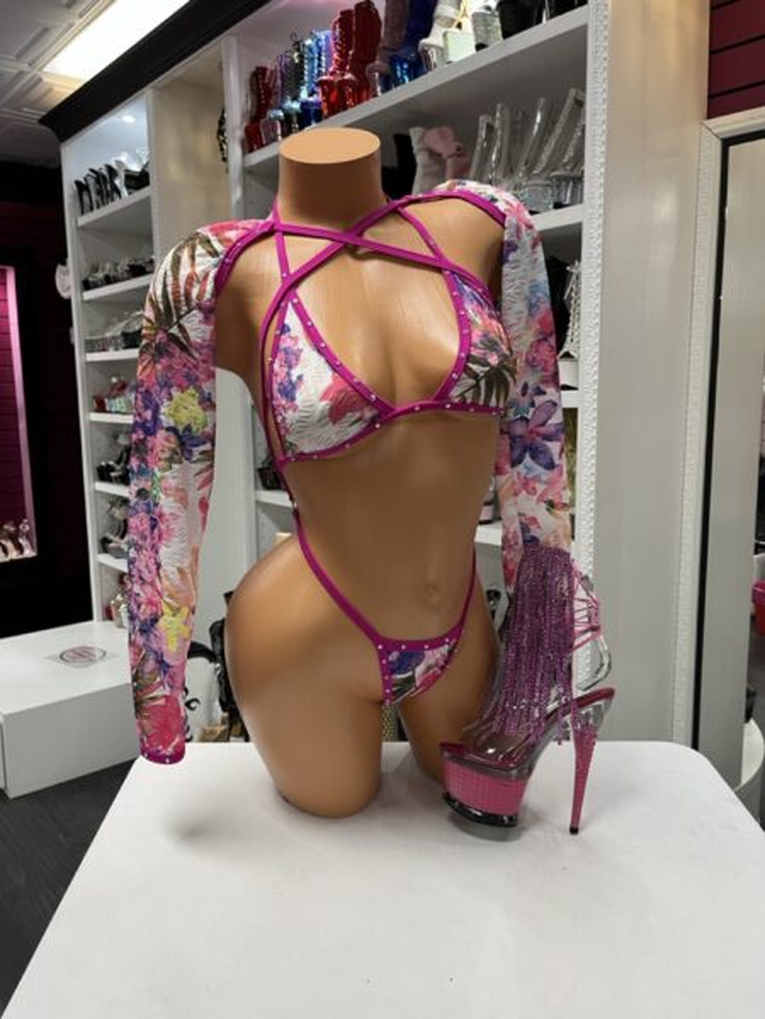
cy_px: 510
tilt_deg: -10.8
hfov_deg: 53.1
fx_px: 766
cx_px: 382
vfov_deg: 67.3
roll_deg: +1.0
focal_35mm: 26
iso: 100
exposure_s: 1/60
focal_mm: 5.1
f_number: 1.6
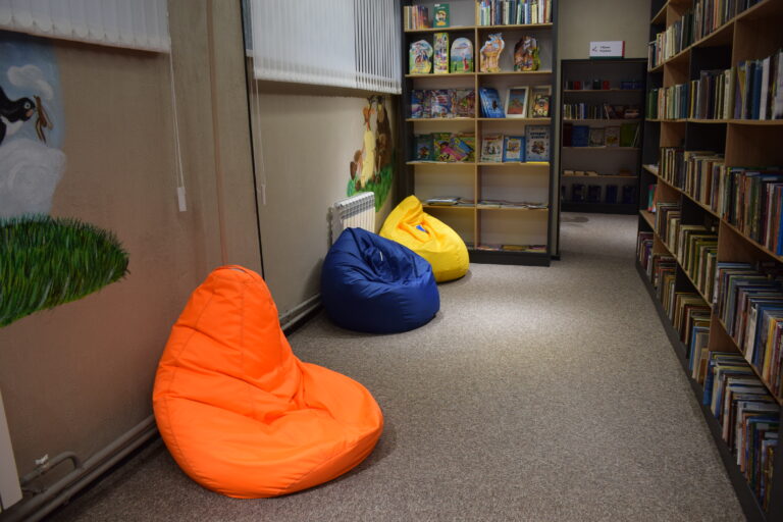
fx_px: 587
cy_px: 261
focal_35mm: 27
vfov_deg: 47.9
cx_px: 392
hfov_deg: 67.4
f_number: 5.6
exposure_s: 1/125
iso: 450
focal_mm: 18
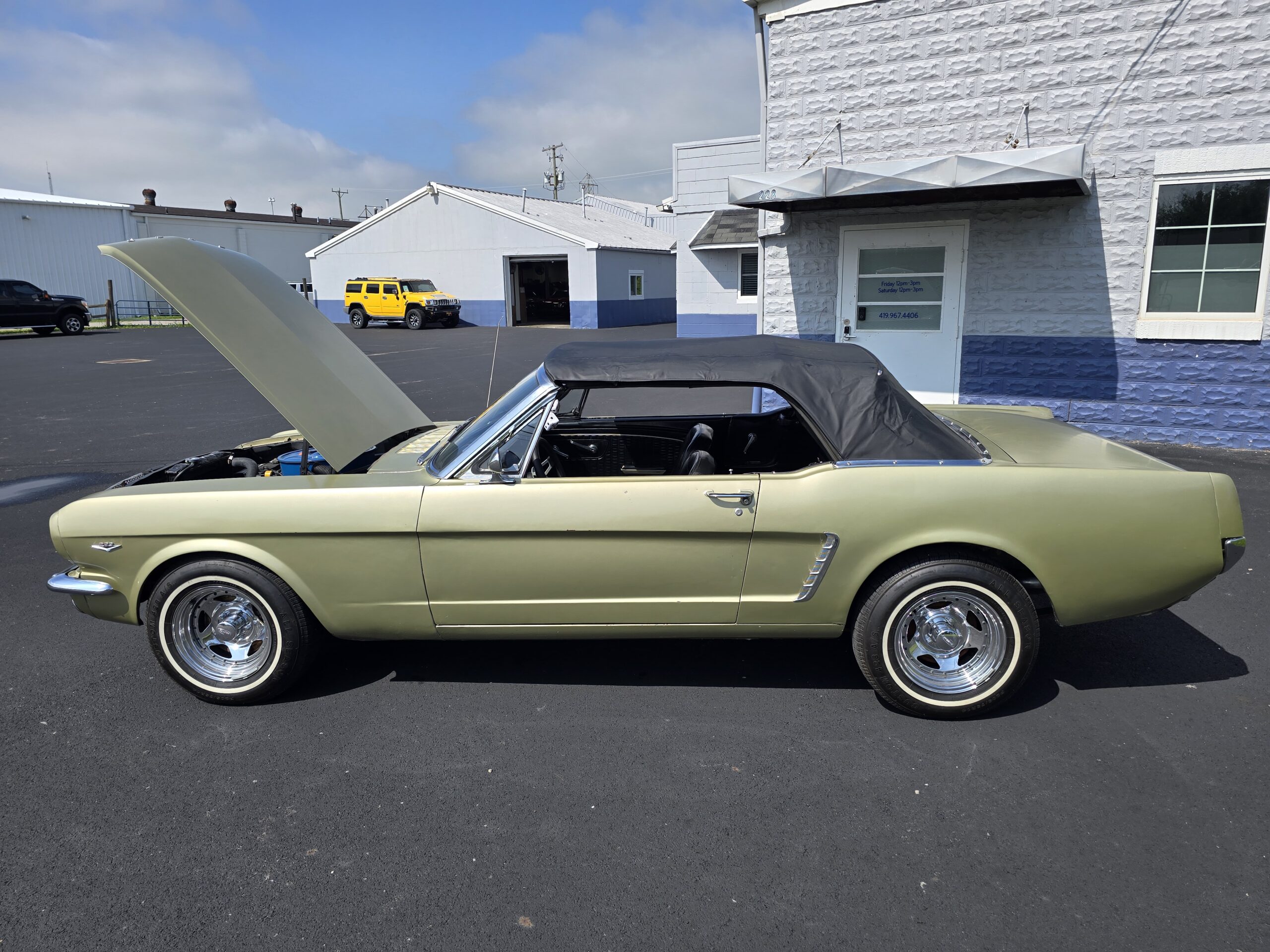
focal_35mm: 23
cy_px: 476
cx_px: 635
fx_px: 844
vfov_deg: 58.9
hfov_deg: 73.9
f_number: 1.7
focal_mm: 6.3
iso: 12
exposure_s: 1/902
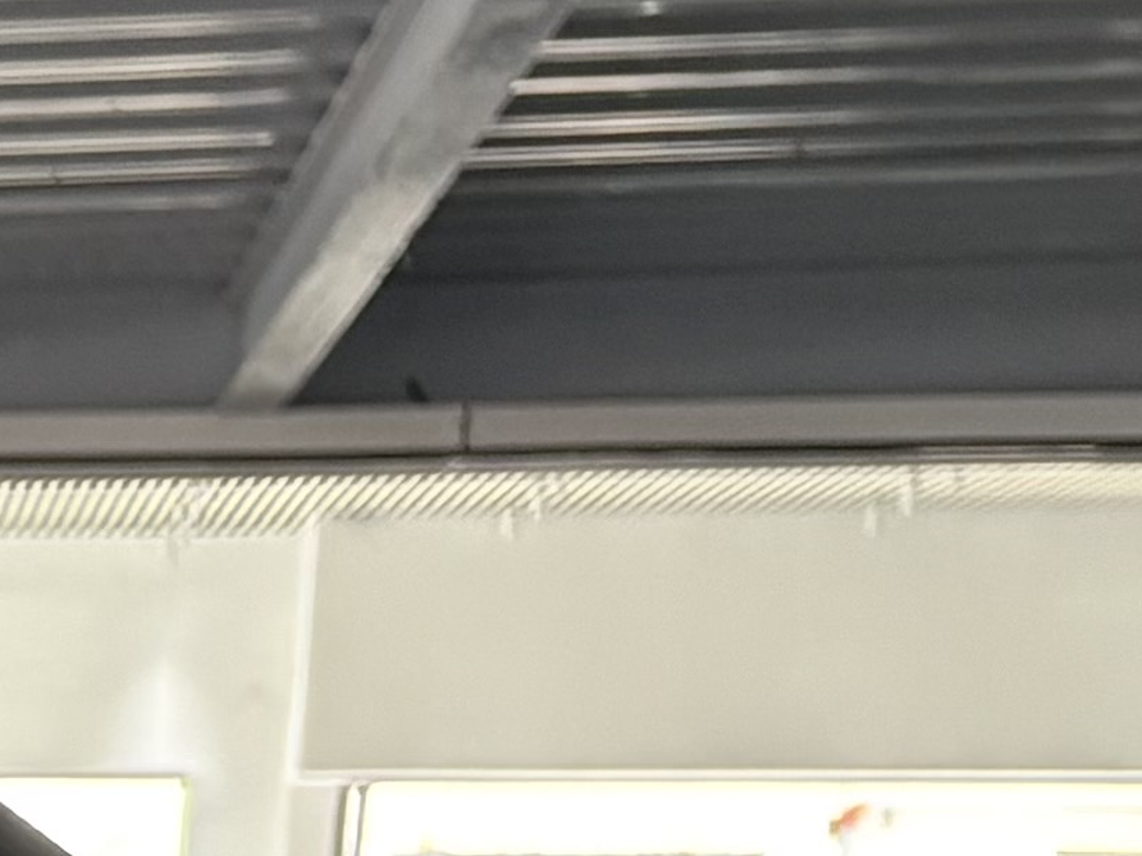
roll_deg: -0.6
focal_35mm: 181
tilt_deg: -7.3
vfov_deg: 7.8
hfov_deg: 8.9
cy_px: 1862
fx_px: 5969
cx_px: -2309
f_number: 1.6
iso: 125
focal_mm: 5.96
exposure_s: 1/60
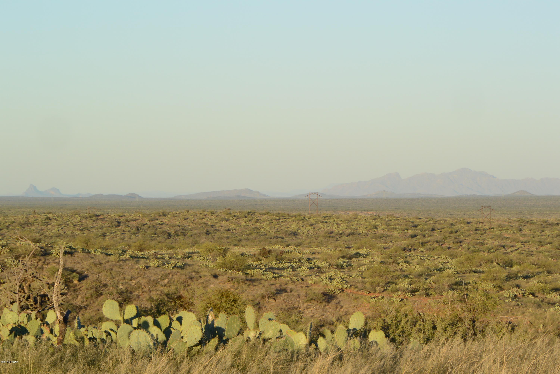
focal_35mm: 168
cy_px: 187
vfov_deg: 8.2
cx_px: 280
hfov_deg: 12.2
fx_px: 2613
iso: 160
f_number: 11
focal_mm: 62.3
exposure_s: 1/100
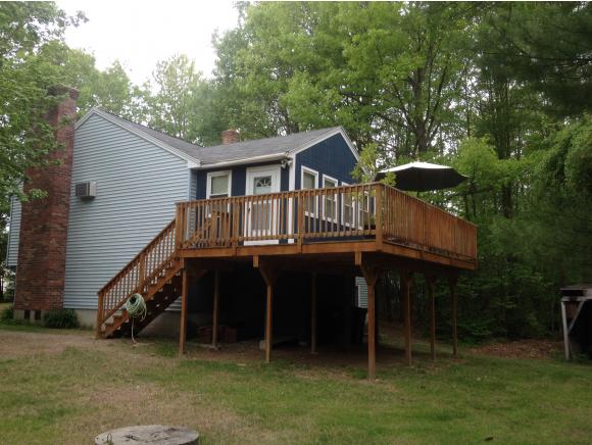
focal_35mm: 35
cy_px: 222
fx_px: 599
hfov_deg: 52.6
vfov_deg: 40.8
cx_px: 296
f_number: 2.4
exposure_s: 1/187
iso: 50
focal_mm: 4.28
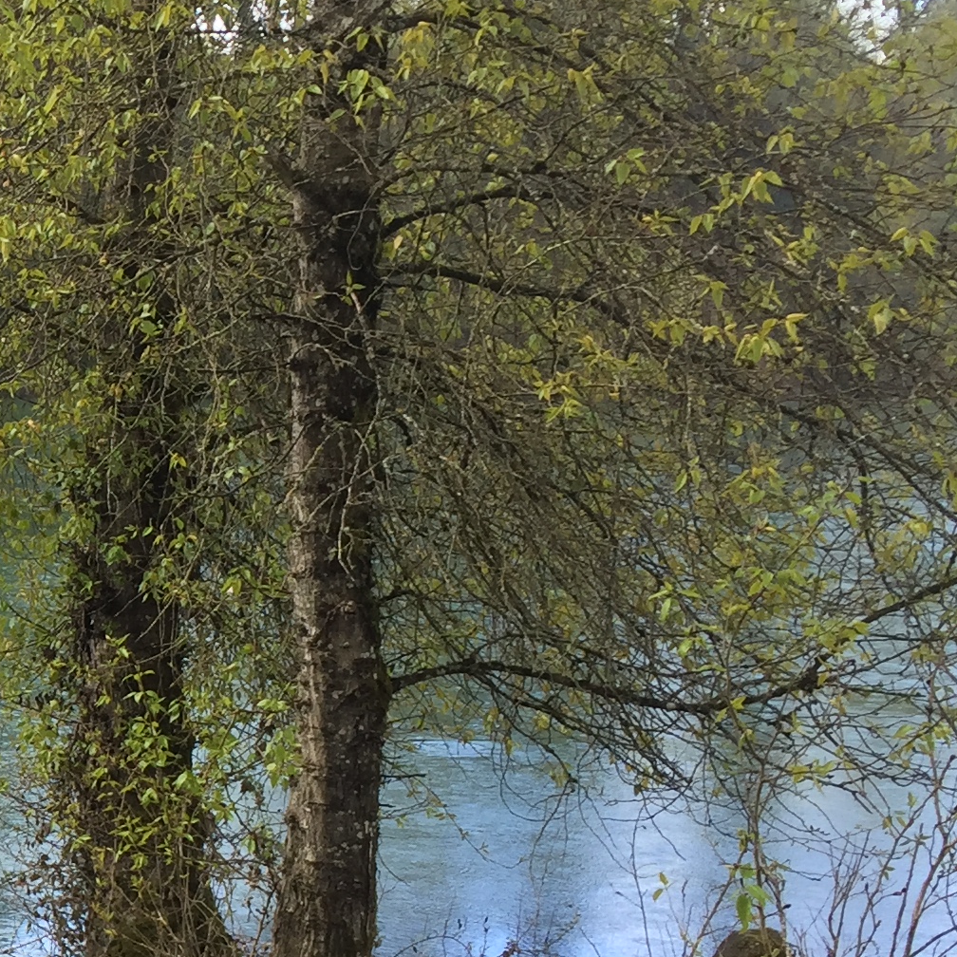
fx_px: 2596
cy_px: 684
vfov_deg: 20.8
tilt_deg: -7.0
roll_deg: -0.4
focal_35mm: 83
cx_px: -372
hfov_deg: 19.0
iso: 32
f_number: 2.2
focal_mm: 4.15
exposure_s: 1/335
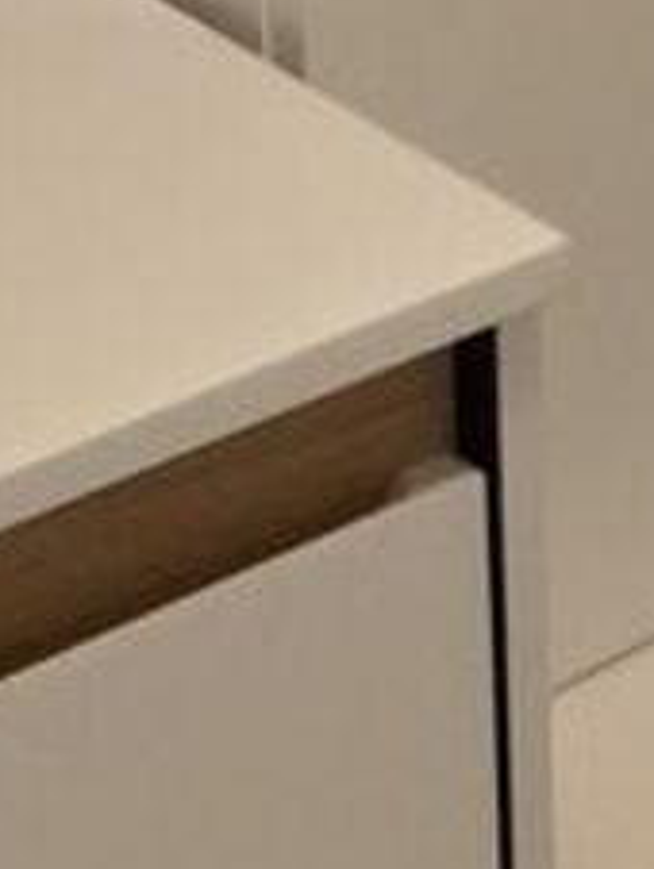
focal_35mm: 171
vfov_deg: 10.6
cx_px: -31
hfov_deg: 8.6
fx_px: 4299
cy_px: -852
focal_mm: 4.22
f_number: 1.8
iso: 400
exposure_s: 1/33.3
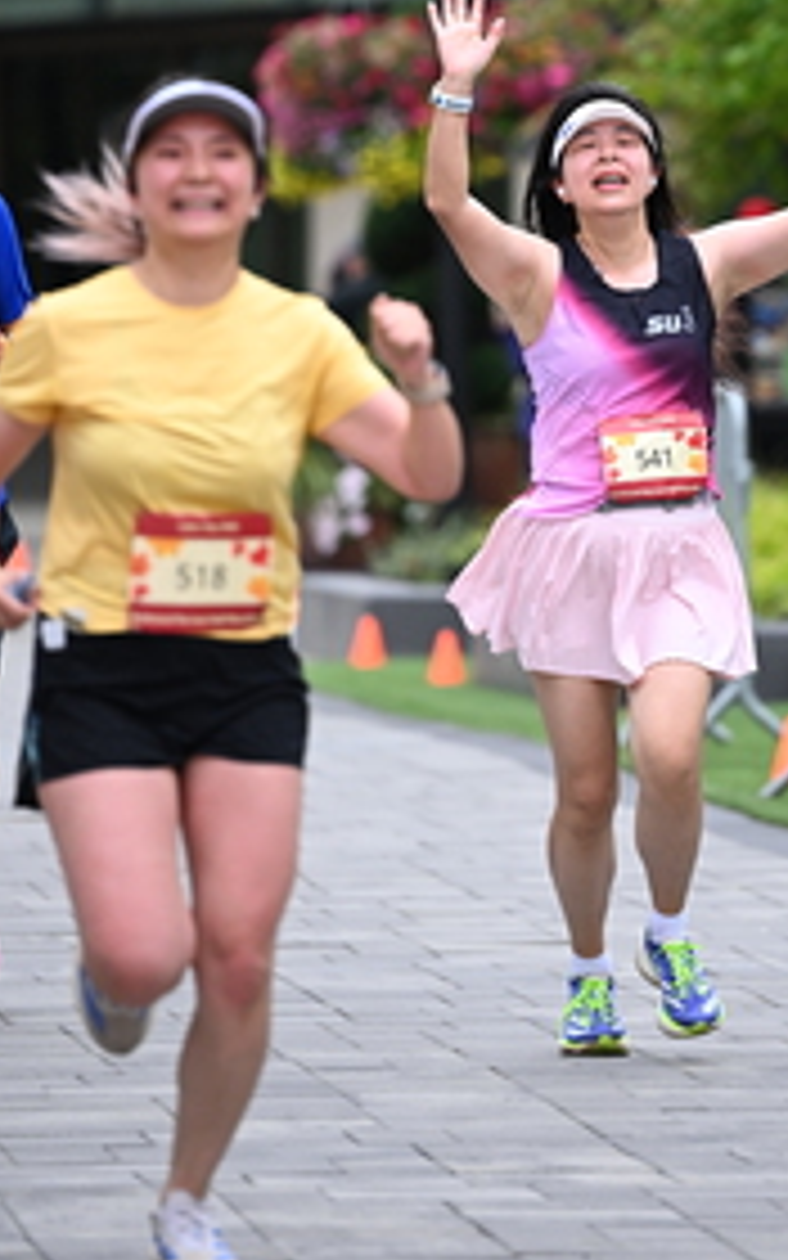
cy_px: 126
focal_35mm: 340
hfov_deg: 3.9
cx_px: 678
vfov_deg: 6.2
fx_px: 11683
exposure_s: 1/2000
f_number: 2.8
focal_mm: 170
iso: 640
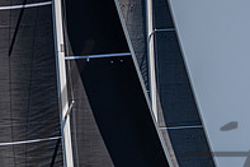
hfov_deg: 1.4
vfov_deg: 0.9
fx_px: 10255
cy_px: 238
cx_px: 107
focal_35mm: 1478
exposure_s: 1/2000
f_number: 8
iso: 400
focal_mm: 400
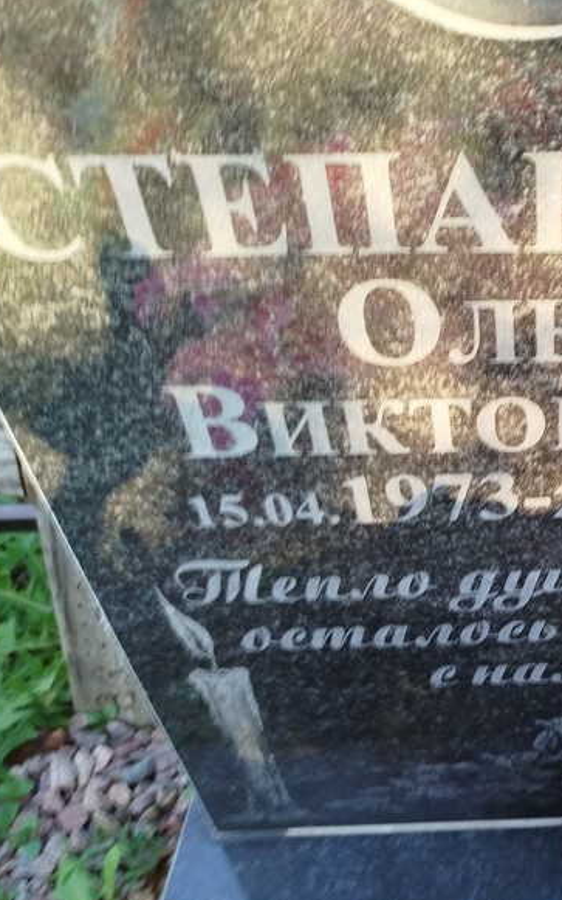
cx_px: 573
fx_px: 858
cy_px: 459
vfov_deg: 55.3
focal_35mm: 35
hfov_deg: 33.0
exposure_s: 1/50
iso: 64
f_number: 1.7
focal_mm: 5.31
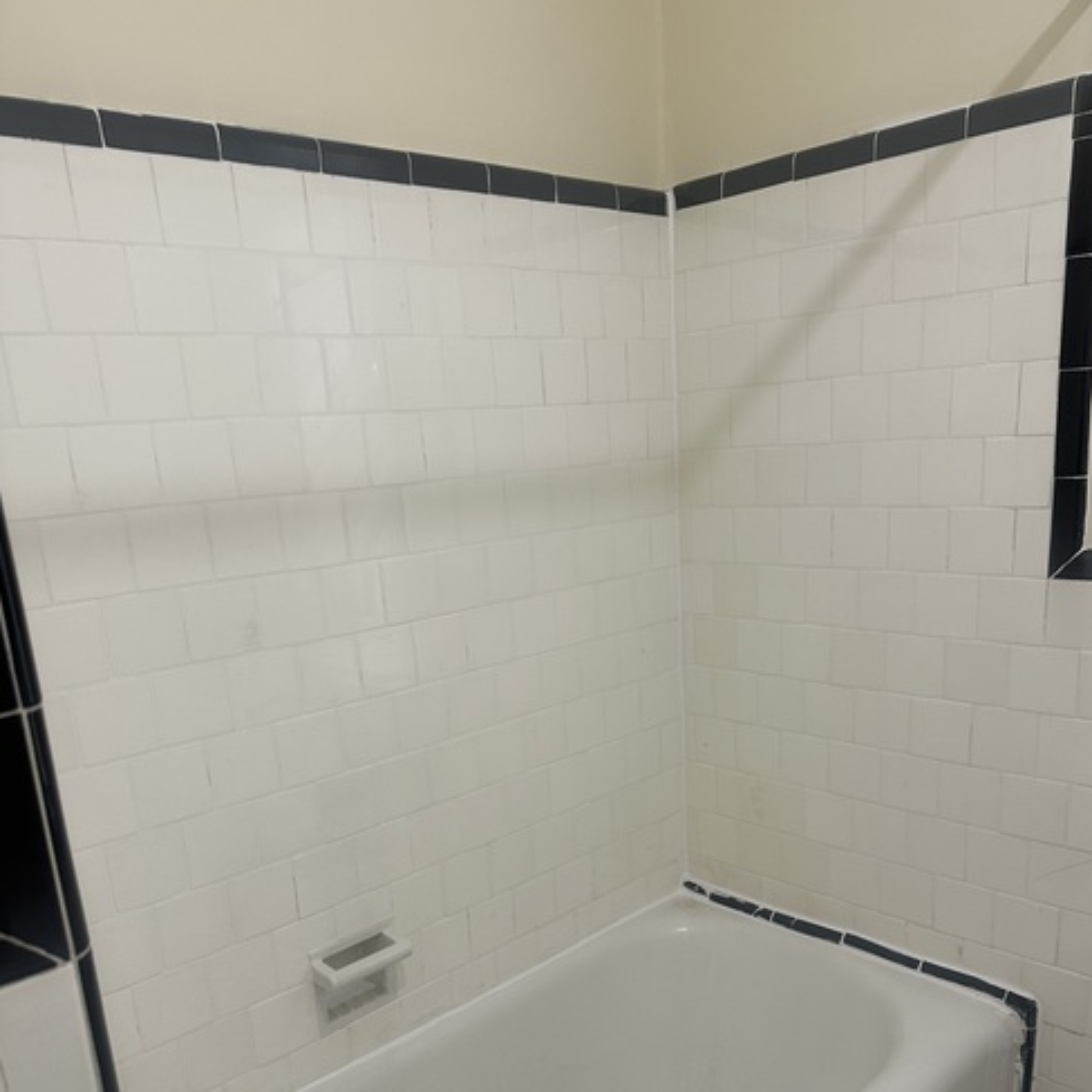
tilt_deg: -13.2
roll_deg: +3.3
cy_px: 710
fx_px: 1035
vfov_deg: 54.7
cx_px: 557
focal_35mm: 29
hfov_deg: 55.6
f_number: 1.78
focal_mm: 6.86
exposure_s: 1/120
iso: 160
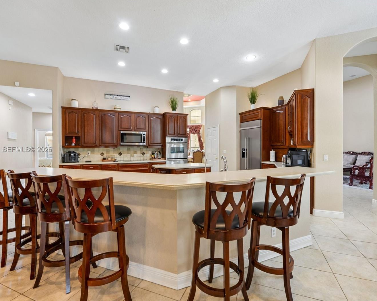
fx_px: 179
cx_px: 192
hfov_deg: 93.1
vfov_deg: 80.4
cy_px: 150
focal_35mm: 16
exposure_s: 1/2.5
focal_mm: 14
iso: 200
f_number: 9
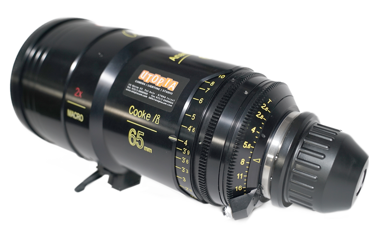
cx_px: 184
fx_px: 390
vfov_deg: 35.1
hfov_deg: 50.7
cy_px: 123
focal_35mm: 38
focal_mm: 38
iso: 640
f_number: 4
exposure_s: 1/60
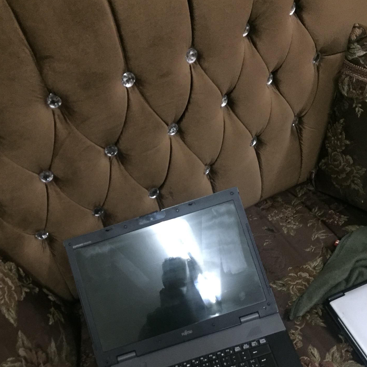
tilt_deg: -54.1
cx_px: 182
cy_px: 238
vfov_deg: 46.6
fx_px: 420
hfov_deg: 47.2
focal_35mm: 35
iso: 640
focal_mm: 4.15
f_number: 2.2
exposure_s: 1/17
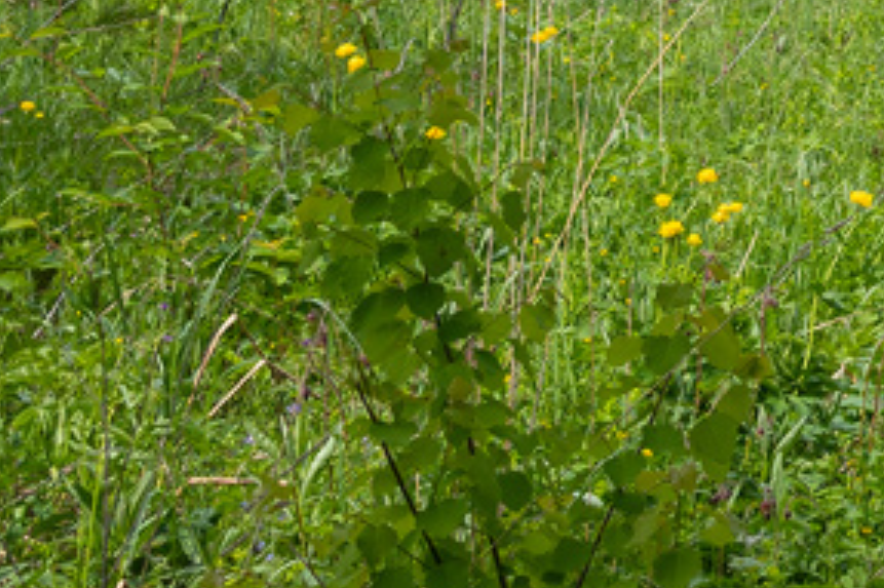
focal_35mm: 162
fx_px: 3976
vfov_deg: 8.0
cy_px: -674
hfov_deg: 11.4
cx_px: 1783
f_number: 7.1
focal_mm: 34
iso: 200
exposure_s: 1/500
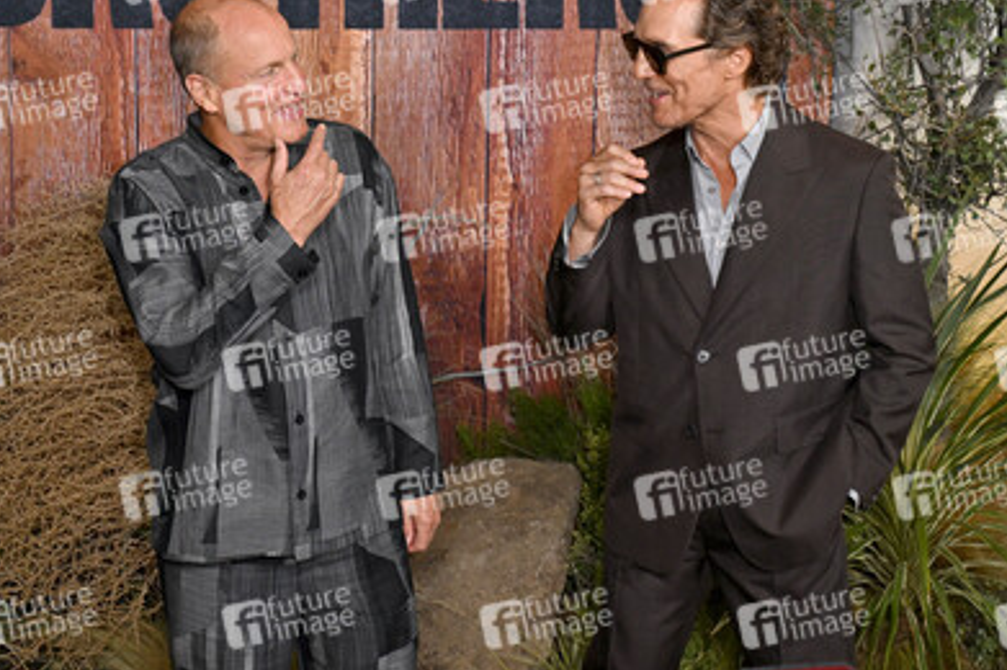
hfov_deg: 43.6
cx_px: 478
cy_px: 296
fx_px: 1258
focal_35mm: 45
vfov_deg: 29.8
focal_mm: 39
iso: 1000
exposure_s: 1/250
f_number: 6.3
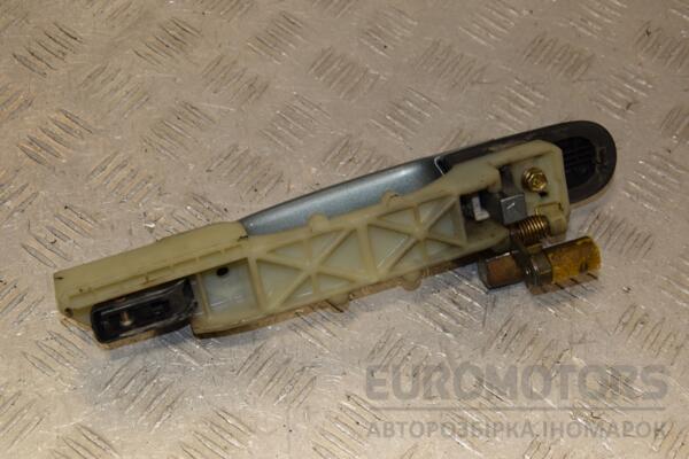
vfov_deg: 20.2
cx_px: 344
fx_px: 1292
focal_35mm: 68
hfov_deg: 29.9
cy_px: 230
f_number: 9
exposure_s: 1/200
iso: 800
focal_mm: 45
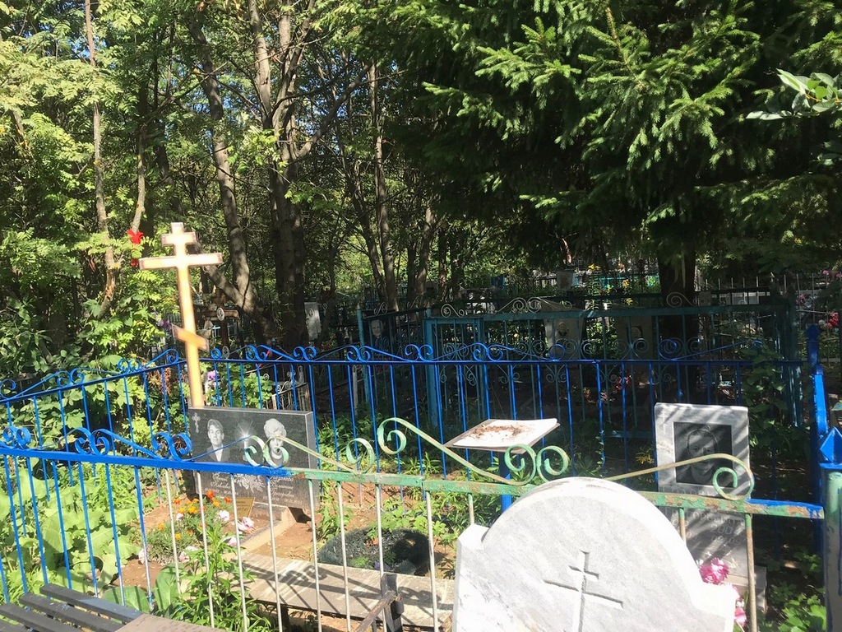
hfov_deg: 63.4
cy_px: 316
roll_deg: +5.0
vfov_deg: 49.7
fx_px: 681
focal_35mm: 28
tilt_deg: -3.8
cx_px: 421
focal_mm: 3.99
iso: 20
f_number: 1.8
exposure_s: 1/833
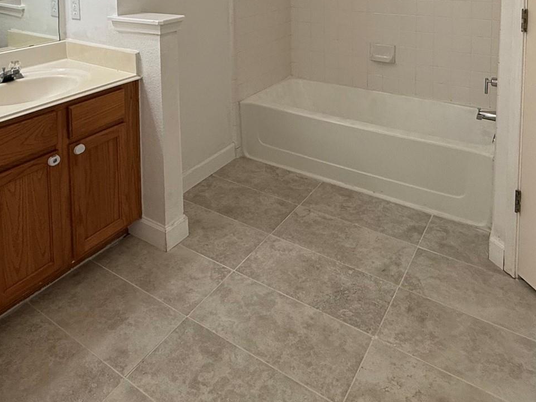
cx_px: 232
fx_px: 465
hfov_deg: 59.7
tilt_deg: -4.0
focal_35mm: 30
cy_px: -15
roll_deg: +1.0
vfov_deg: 40.1
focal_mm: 2.22
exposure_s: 1/120
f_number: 2.2
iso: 125
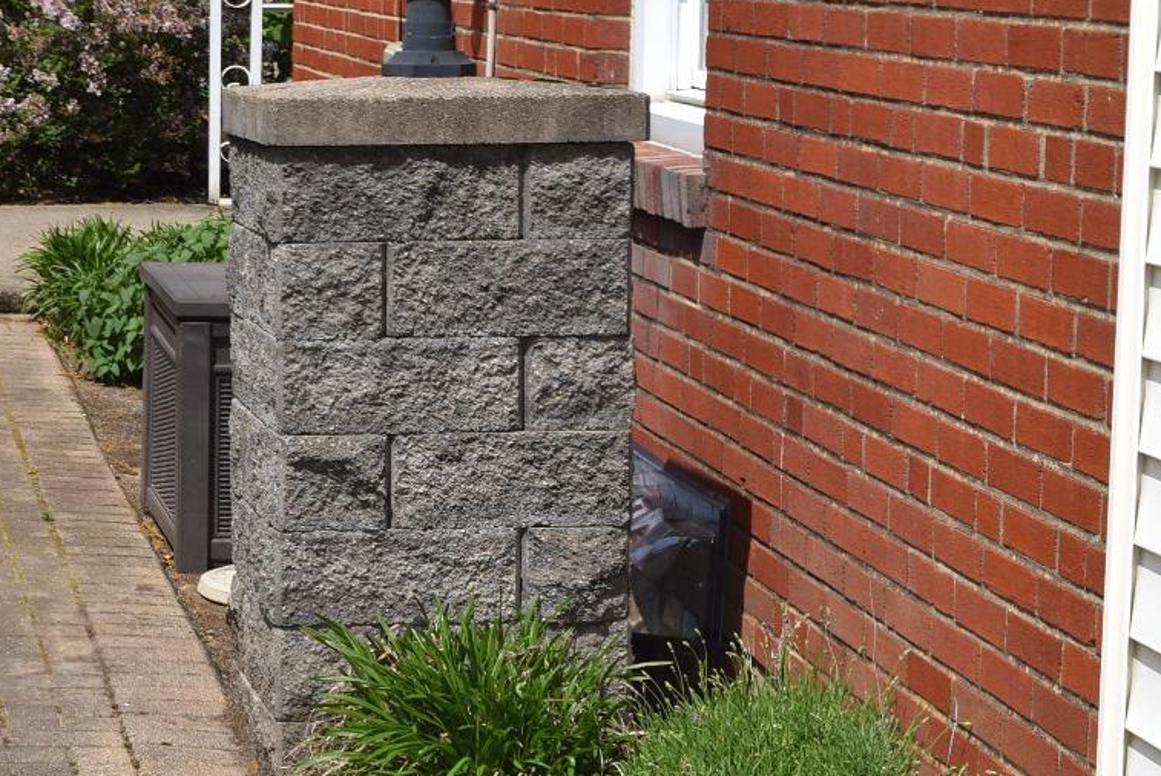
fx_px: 3356
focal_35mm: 104
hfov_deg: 19.1
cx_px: 35
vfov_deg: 13.2
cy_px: 293
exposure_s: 1/200
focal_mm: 35
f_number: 10
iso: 100
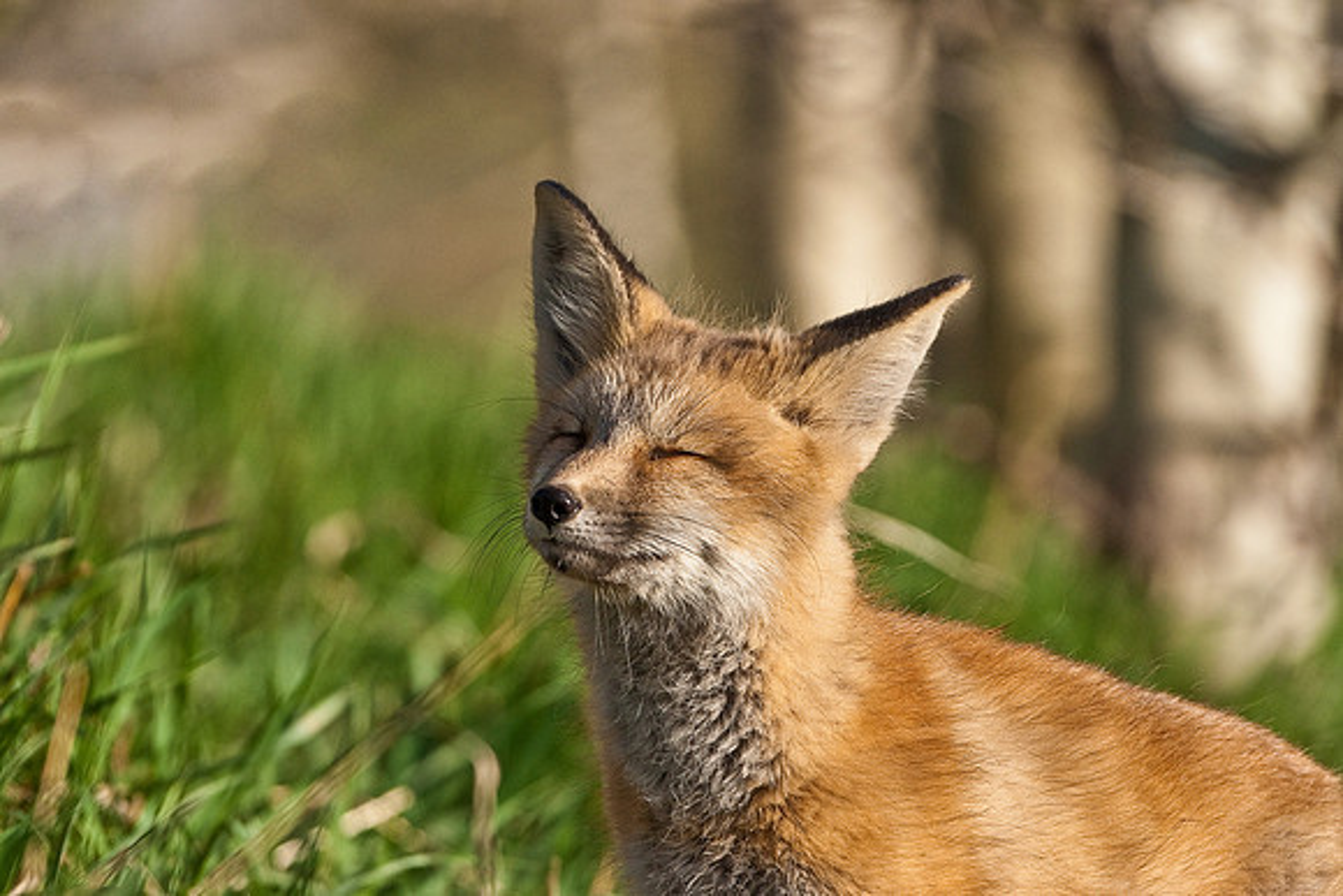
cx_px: 672
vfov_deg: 3.1
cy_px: 448
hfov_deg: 4.6
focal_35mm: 450
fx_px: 16791
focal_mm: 300
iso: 400
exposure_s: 1/1250
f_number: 5.6
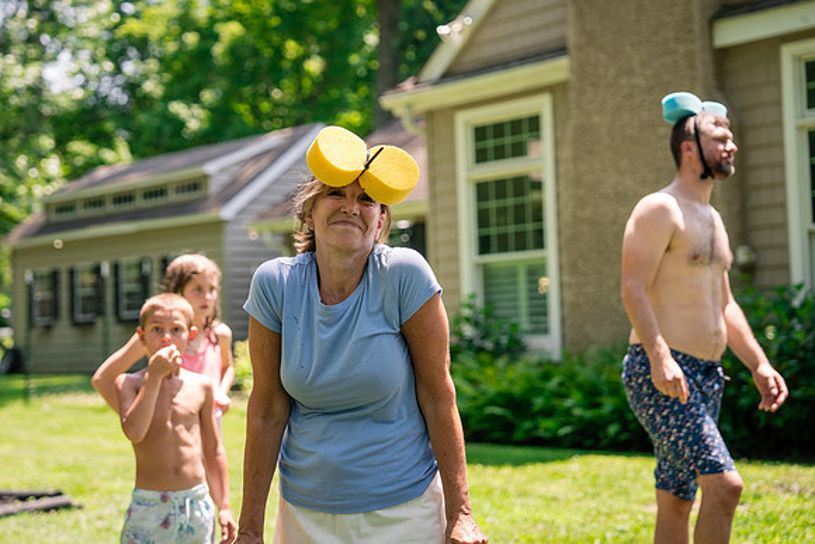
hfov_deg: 25.2
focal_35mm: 81
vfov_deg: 16.9
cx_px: 346
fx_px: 1824
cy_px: 231
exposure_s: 1/800
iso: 250
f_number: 2.8
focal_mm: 70
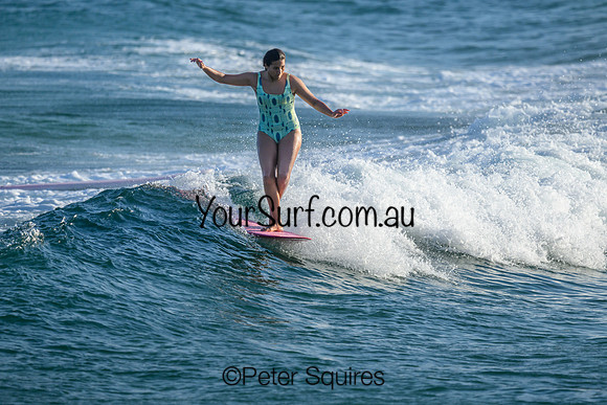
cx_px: 334
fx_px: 14838
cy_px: 182
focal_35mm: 880
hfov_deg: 2.3
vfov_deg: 1.6
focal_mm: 800
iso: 450
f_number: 6.3
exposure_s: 1/2000
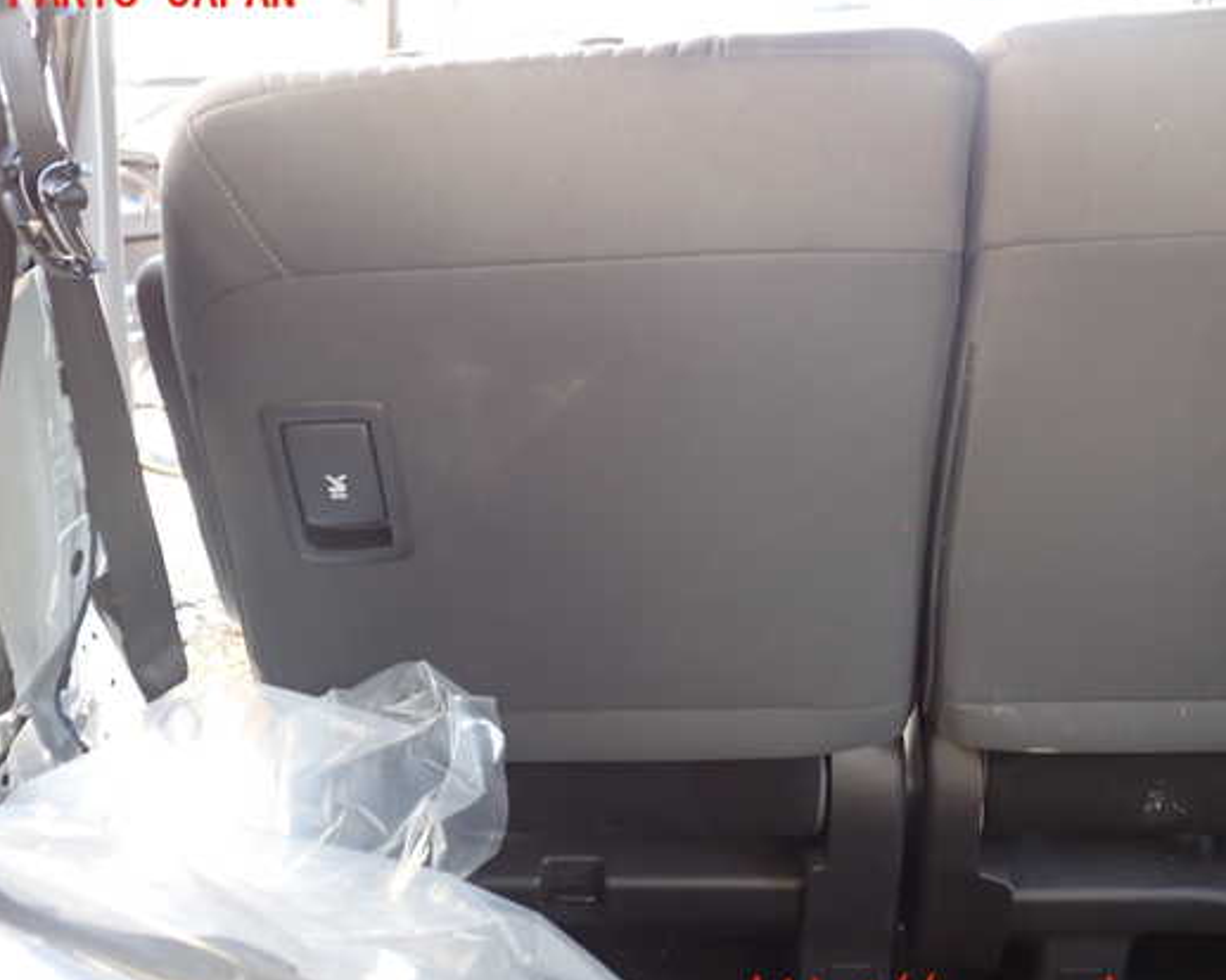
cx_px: 576
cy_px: 496
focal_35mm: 34
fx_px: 1233
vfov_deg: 43.3
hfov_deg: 52.8
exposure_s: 1/30
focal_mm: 5.4
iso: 250
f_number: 2.3
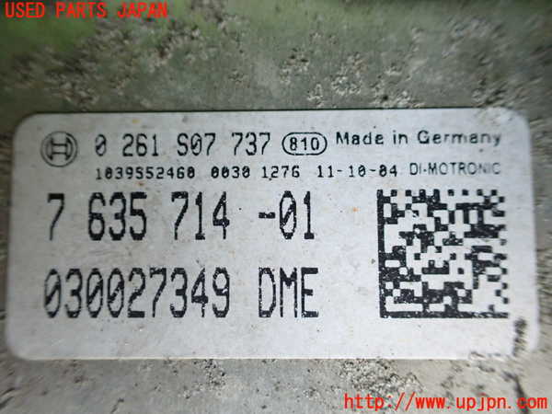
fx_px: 478
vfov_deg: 46.8
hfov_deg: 60.0
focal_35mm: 30
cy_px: 207
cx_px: 276
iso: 800
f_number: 2.3
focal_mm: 5.4
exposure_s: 1/50
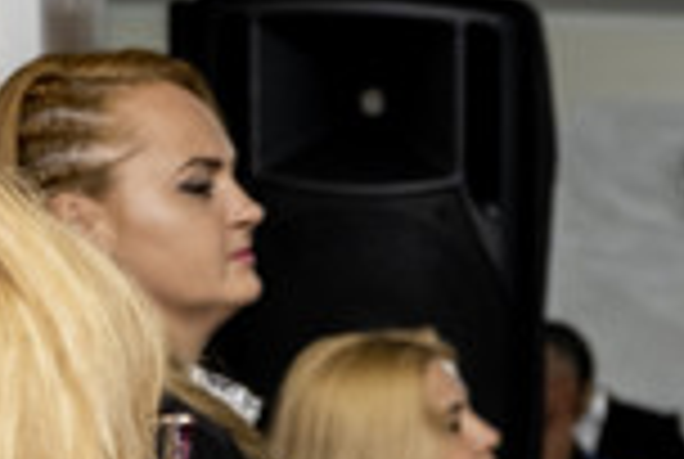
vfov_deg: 8.3
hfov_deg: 11.7
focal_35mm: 164
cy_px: 583
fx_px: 3122
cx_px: 1161
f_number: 2.8
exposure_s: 1/160
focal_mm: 25.7
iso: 1000
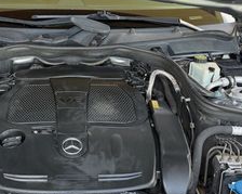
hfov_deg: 28.0
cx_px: 68
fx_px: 480
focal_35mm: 67
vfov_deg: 22.5
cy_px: 43
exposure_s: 1/228
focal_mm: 6.76
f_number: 1.78
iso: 200
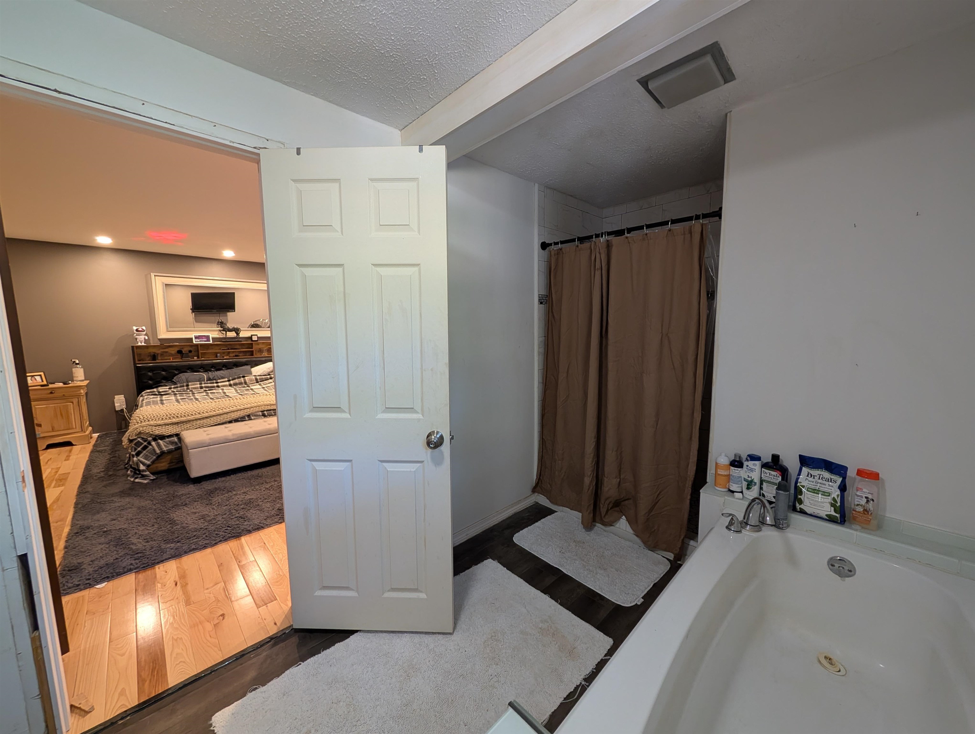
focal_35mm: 12
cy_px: 367
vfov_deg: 94.6
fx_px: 338
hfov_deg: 110.5
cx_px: 488
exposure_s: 1/24
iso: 170
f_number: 1.7
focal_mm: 2.02
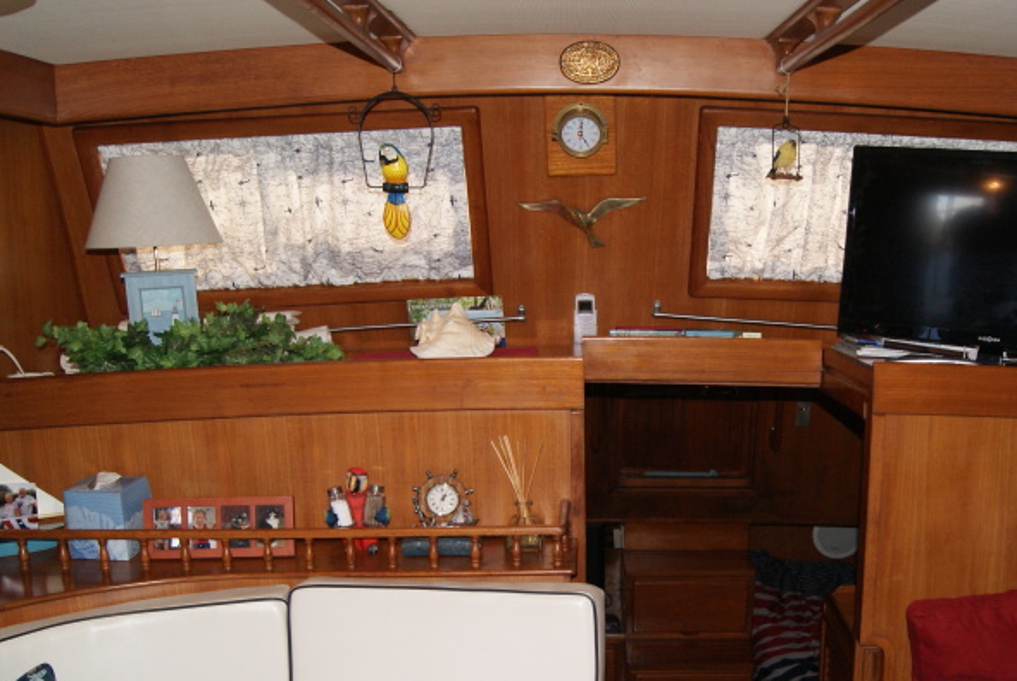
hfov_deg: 46.9
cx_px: 646
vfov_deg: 32.7
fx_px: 1160
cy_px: 352
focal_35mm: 41
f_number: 5.6
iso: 400
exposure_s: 1/60
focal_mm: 18
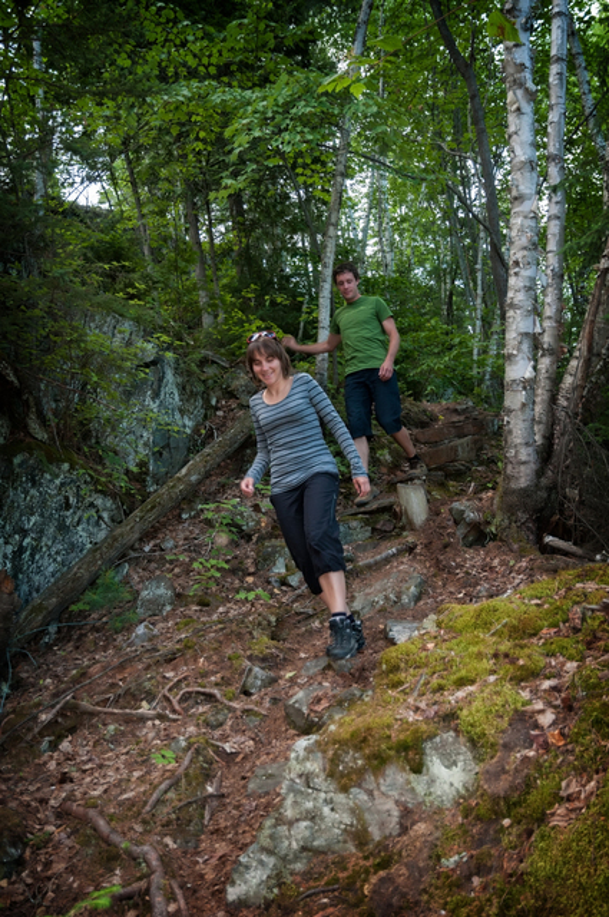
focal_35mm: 33
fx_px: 840
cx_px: 304
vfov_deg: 57.3
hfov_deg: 39.9
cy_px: 458
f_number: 4
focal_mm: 22
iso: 400
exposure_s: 1/80
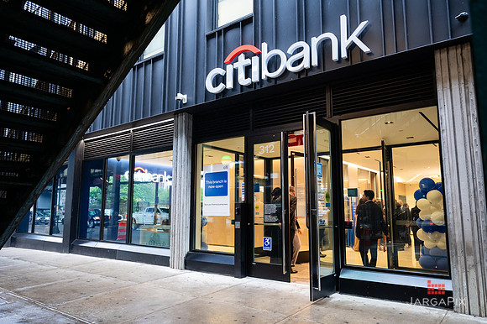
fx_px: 345
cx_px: 239
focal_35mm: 26
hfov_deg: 70.4
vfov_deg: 50.3
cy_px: 163
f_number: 4
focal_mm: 24
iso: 2000
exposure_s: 1/160
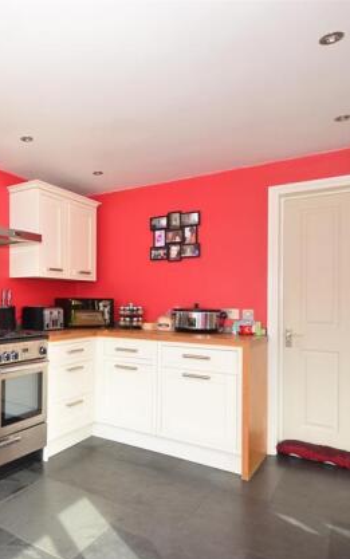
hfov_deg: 45.7
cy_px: 290
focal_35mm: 24
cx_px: 28
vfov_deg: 74.7
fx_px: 366
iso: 200
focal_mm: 10
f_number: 5
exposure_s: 1/40
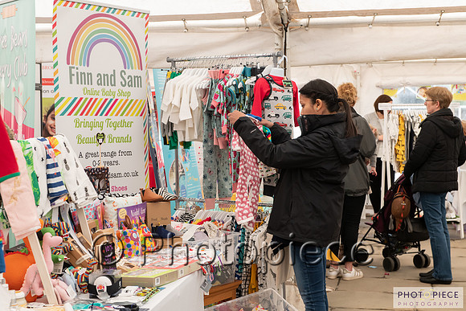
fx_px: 906
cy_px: 156
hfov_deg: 28.8
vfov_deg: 19.5
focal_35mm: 70
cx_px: 233
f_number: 8
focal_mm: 70
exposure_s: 1/200
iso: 800
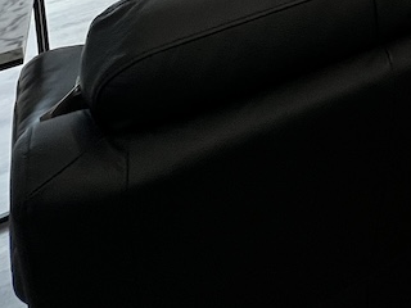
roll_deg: +0.6
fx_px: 617
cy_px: -291
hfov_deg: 28.9
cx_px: 554
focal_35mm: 52
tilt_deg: -8.1
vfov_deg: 18.9
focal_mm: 1.57
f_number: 1.8
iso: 160
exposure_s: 1/100
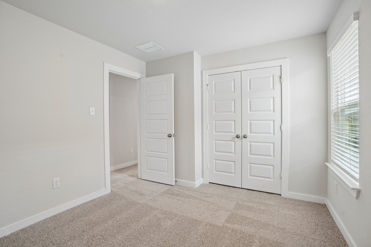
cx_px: 186
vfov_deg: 73.7
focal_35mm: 16
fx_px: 165
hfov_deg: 96.7
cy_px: 124
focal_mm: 16
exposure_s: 1/20
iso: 400
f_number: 8
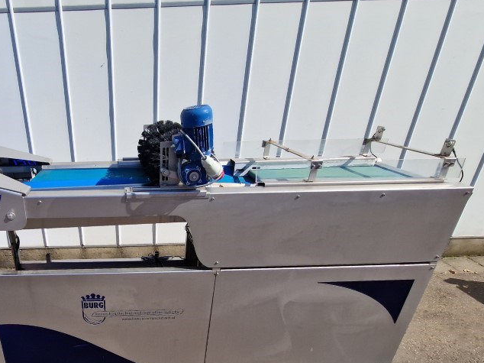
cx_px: 118
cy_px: 234
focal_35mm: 21
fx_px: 294
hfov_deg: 73.2
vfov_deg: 62.2
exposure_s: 1/2400
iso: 50
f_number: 2.2
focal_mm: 2.2
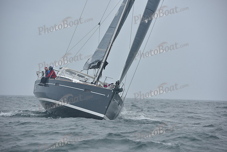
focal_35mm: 200
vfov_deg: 6.9
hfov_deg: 10.3
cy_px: 76
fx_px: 1261
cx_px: 114
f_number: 7.1
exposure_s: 1/1000
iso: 320
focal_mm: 200
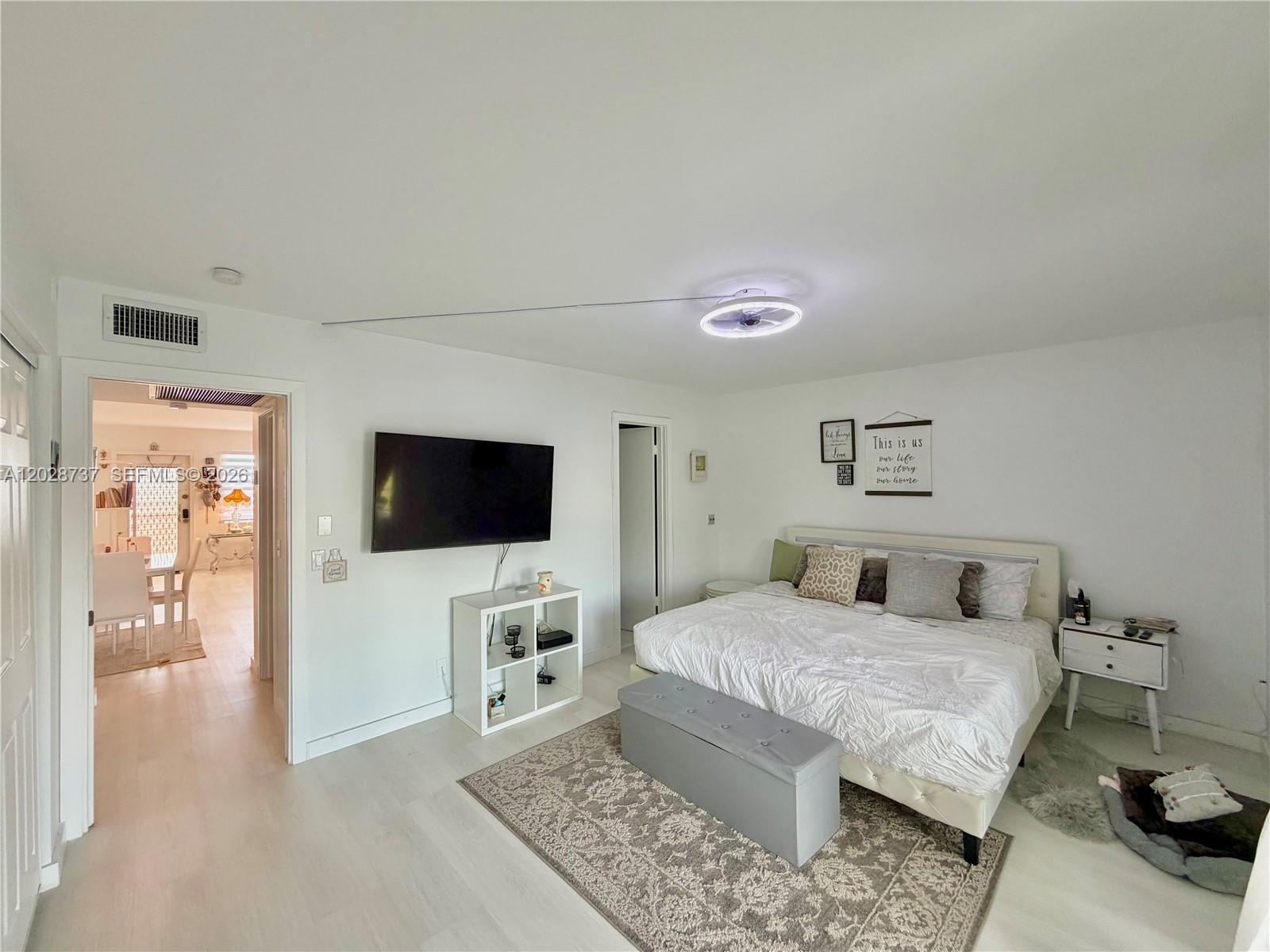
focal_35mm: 14
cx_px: 635
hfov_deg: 102.1
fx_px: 514
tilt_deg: +0.5
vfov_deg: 85.7
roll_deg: +0.7
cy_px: 476
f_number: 2.2
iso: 200
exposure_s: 1/121
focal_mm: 2.22
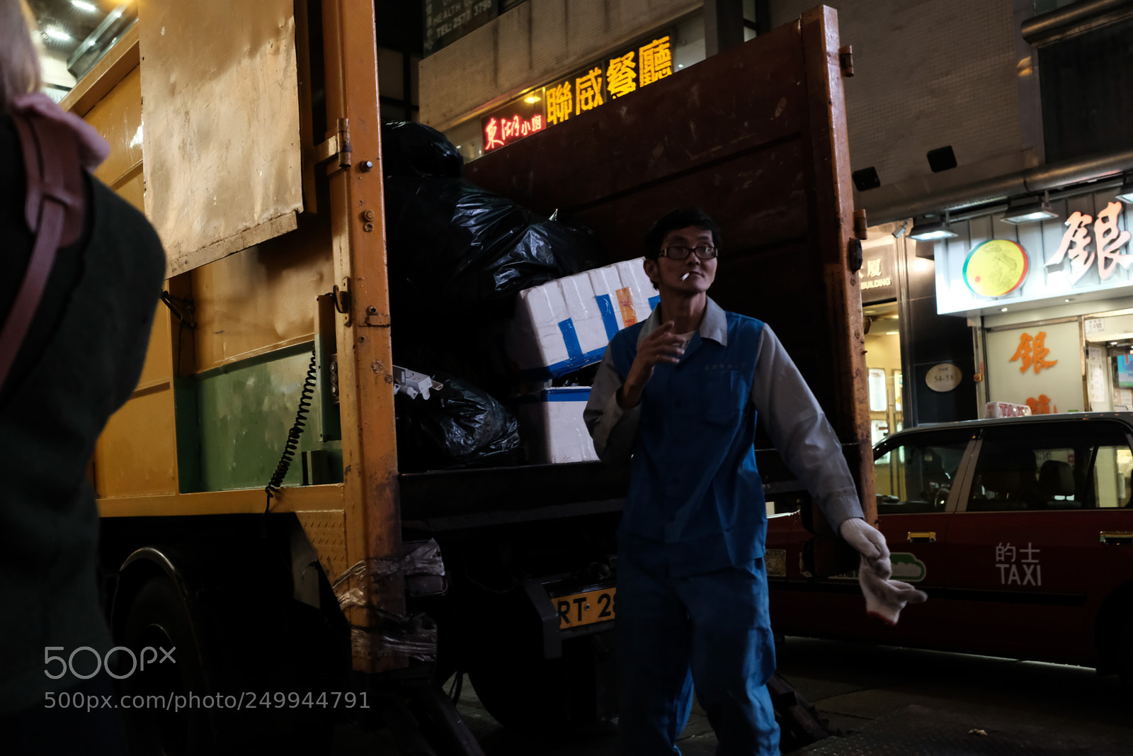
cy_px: 378
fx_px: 1102
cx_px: 566
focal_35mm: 35
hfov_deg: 54.4
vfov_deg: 37.9
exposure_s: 1/250
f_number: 2.8
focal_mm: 23
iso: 3200
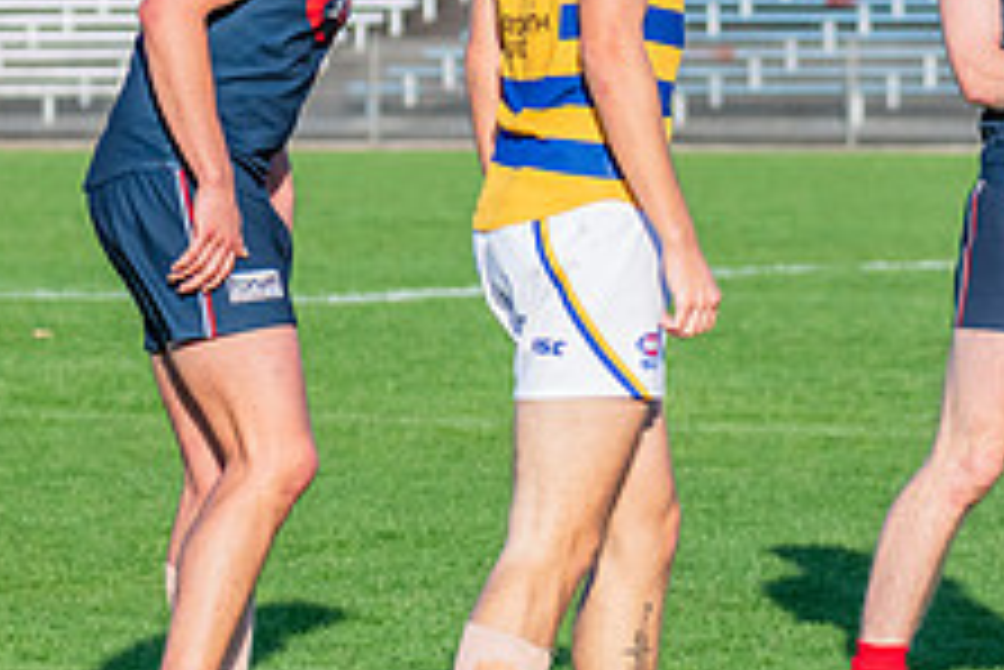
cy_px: 237
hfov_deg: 4.0
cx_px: 1225
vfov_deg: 2.7
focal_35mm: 512
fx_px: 14288
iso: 800
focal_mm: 170
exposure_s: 1/1600
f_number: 7.1
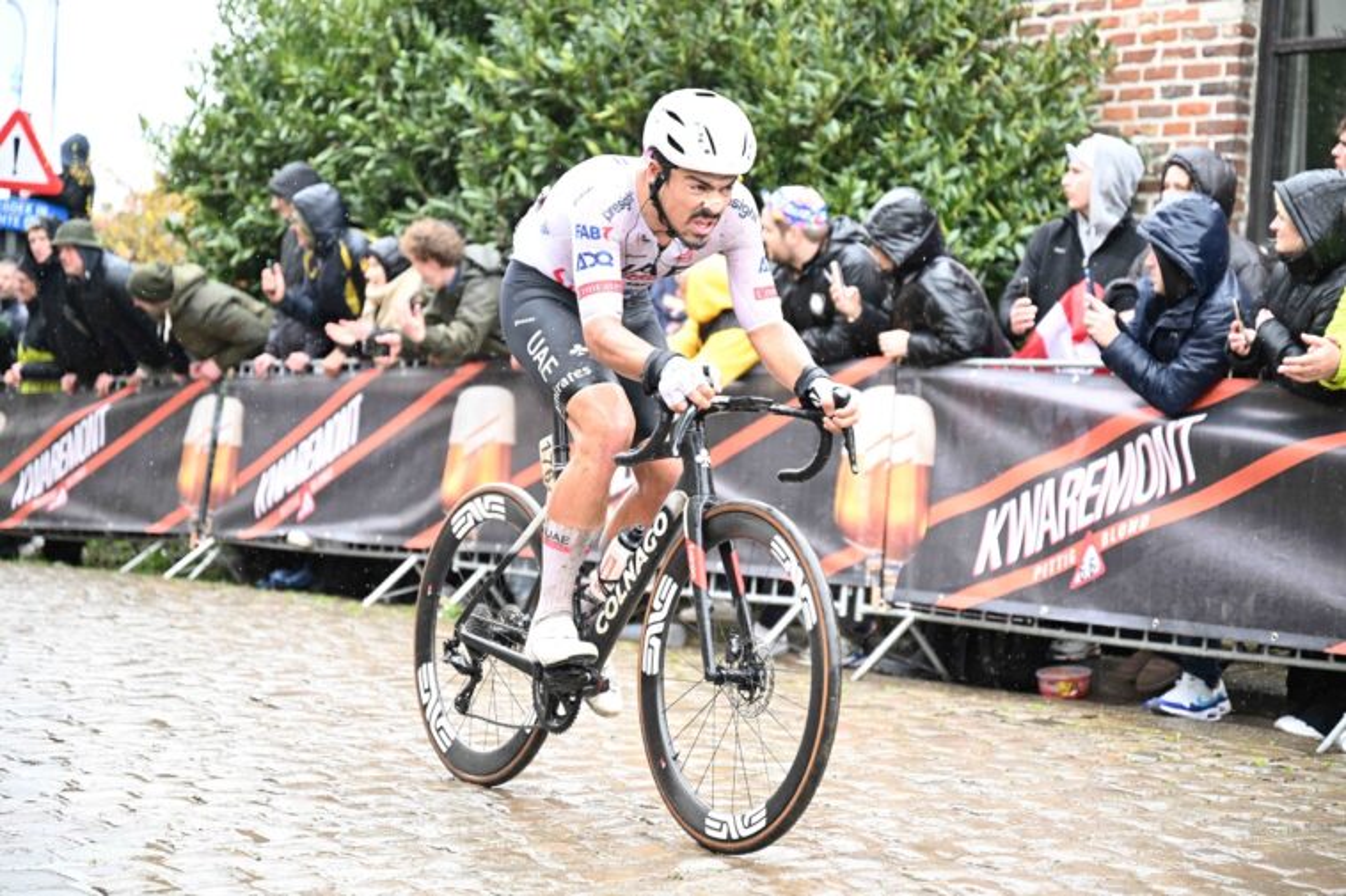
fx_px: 2616
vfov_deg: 19.4
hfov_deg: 28.8
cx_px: 673
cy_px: 448
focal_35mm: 70
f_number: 2.8
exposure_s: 1/1000
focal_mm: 70
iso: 1400
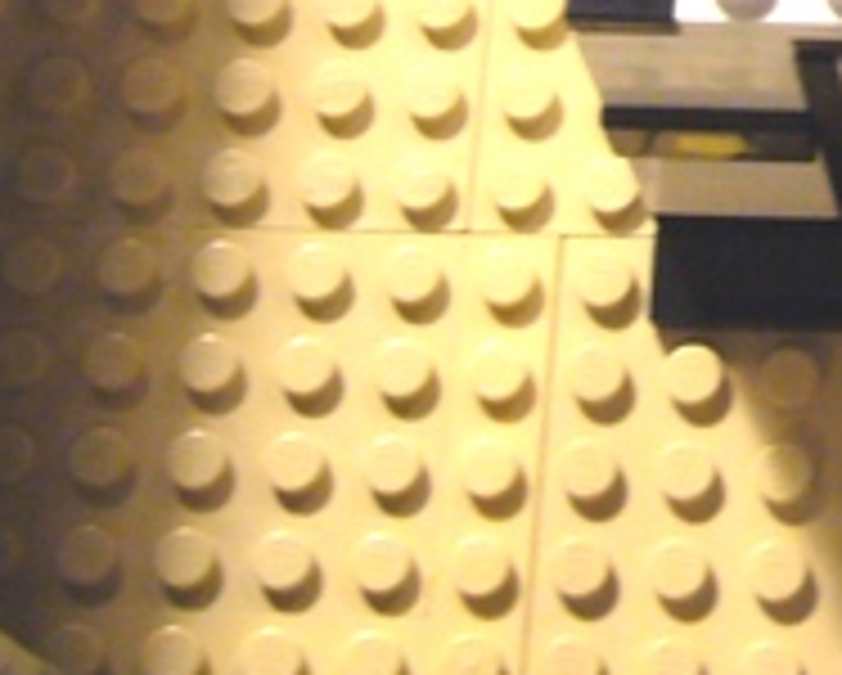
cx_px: 1270
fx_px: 3642
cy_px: -374
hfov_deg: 12.5
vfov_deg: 10.2
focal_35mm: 146
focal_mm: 5.8
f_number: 2.8
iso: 200
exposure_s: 1/13
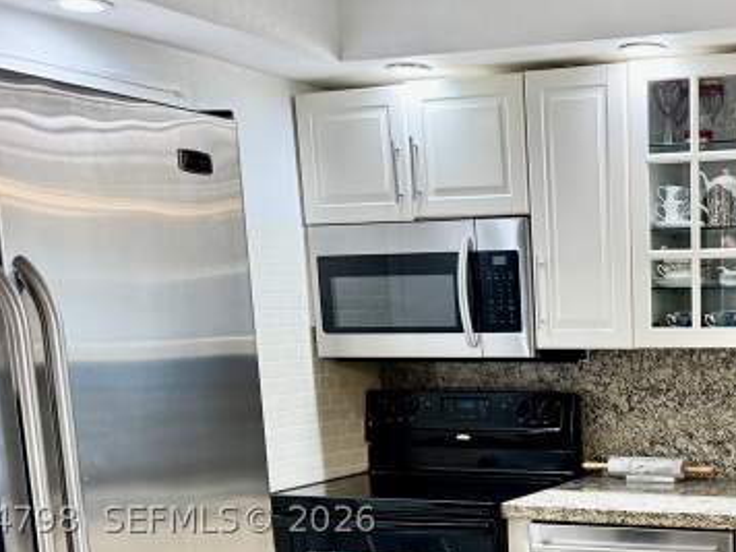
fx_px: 1148
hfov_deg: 33.3
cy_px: 519
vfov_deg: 26.0
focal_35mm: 54
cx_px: 693
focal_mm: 6.76
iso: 160
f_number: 1.78
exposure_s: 1/120
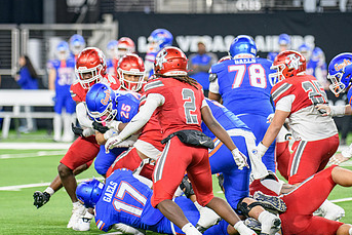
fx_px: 3228
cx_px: 174
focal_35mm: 330
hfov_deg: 6.2
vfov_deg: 4.2
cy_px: 118
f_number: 2.8
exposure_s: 1/400
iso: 1000
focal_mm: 195
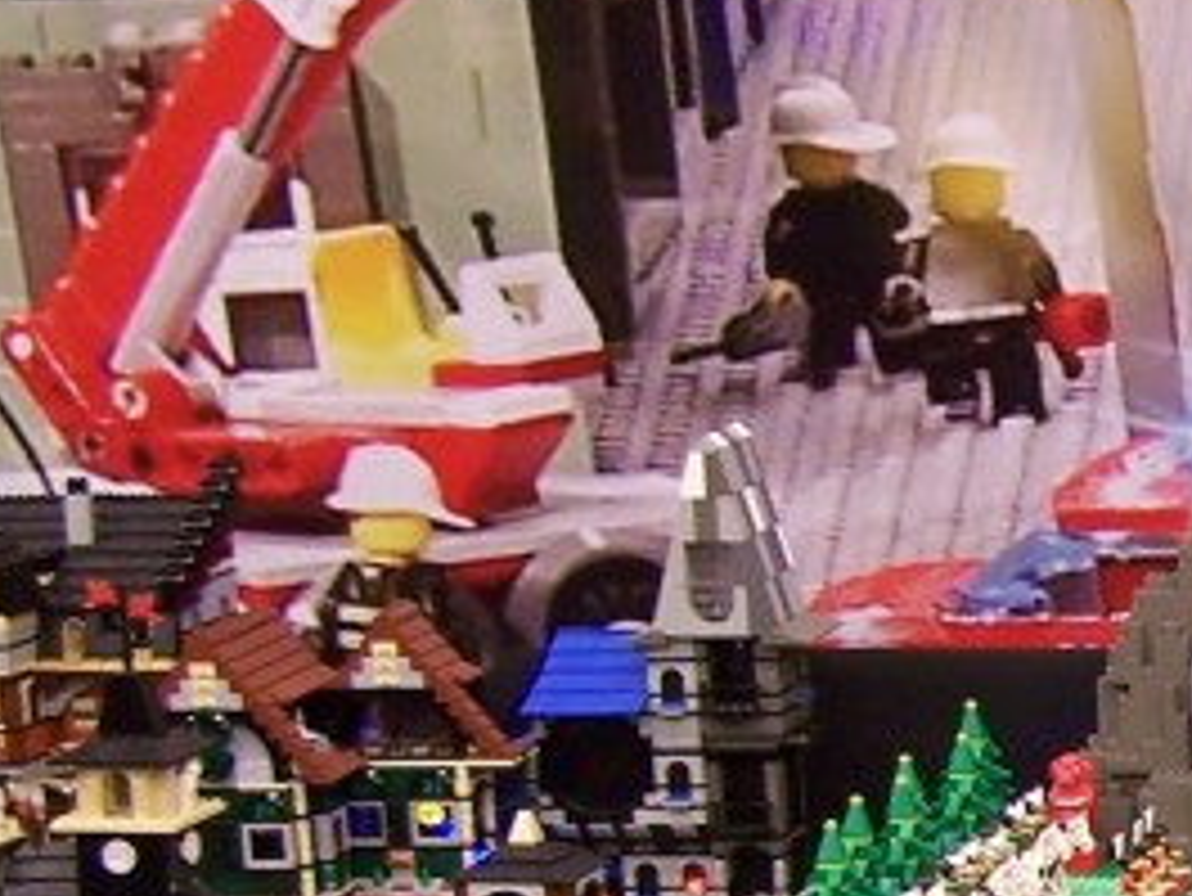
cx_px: 1997
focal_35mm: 147
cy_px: 1049
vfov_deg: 10.0
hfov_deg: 12.5
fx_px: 5064
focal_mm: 6.3
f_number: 2.8
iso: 80
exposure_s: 1/2
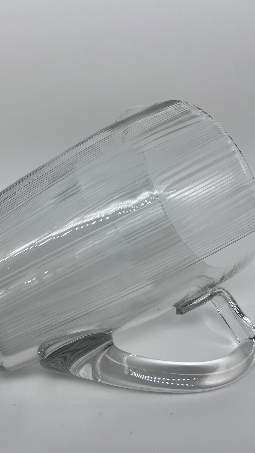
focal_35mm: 29
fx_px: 348
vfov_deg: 66.1
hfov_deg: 40.0
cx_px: 104
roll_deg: +4.8
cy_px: 221
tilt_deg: -31.2
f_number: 1.6
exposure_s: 1/714
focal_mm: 5.1
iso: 50
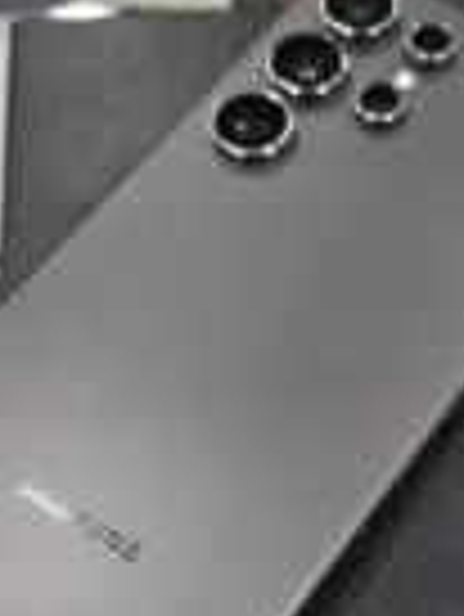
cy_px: 490
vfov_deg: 28.4
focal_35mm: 67
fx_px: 1196
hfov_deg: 21.6
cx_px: 383
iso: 250
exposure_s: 1/100
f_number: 1.8
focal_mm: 5.4
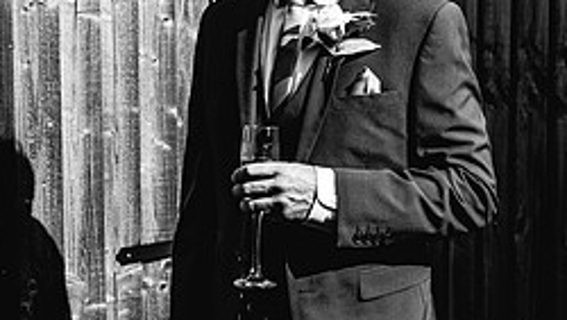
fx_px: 993
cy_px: 120
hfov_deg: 31.9
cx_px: 306
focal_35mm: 66
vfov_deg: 18.3
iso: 50
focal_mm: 35
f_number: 3.2
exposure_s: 1/1250
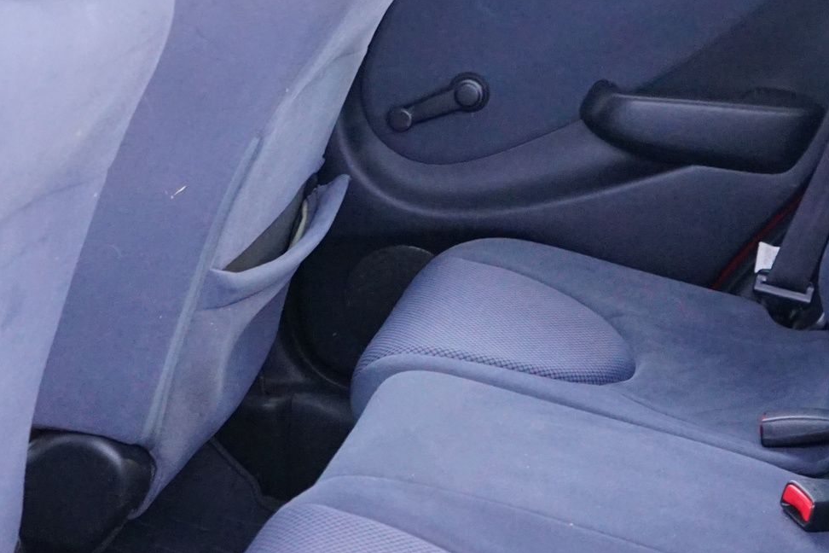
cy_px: 230
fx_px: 1658
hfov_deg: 27.7
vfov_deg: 18.9
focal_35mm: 72
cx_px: 614
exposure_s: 1/15
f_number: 3.5
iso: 3200
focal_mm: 28
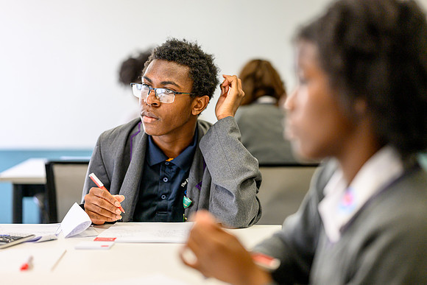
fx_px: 1035
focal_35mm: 87
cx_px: 214
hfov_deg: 23.3
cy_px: 142
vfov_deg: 15.7
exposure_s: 1/400
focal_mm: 85
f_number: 1.8
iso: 560
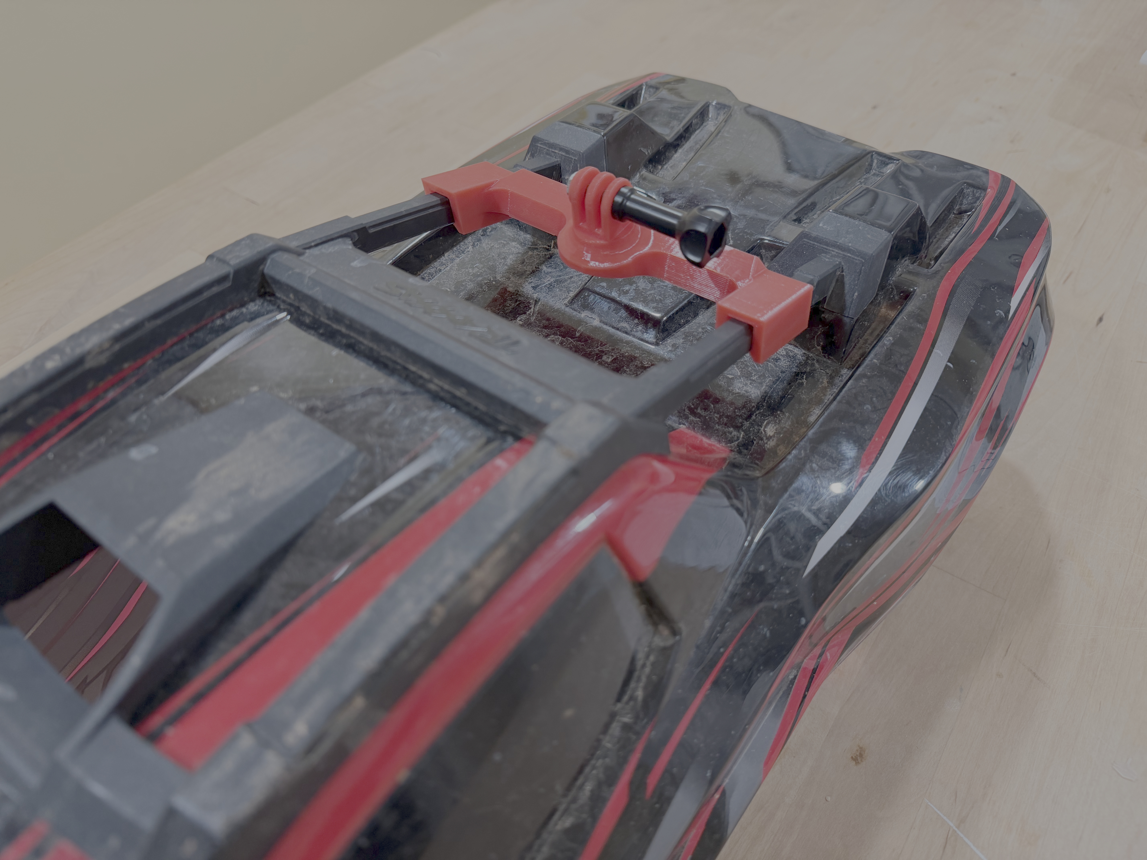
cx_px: 574
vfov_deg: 56.8
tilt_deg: -47.8
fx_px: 795
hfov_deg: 71.6
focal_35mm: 24
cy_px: 430
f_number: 1.78
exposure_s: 1/60
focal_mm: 6.76
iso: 250
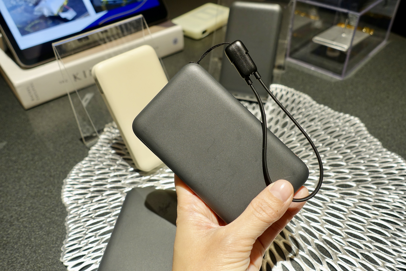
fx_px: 338
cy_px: 136
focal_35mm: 30
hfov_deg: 61.9
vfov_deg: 43.6
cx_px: 203
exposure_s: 1/60
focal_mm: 10.89
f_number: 2.8
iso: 125
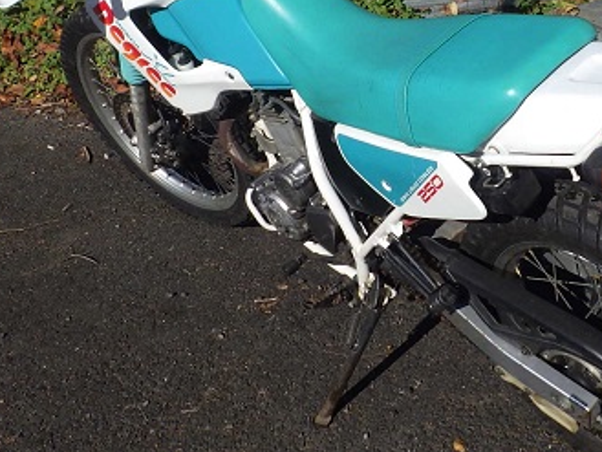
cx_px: 417
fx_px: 1044
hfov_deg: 31.8
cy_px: 56
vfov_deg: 23.8
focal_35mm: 60
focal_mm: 5
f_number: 4.2
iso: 125
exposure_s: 1/1500
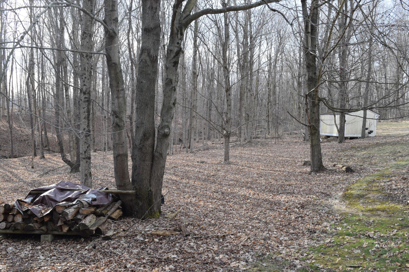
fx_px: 341
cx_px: 204
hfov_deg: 61.9
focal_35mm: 30
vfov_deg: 43.6
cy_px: 136
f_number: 8
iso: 400
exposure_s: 1/250
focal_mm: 20
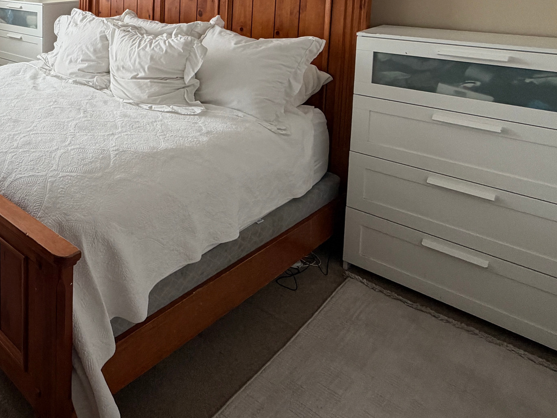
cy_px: 7
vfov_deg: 42.2
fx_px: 467
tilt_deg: -3.6
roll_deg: +1.1
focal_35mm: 29
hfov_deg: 48.9
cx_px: -16
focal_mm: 2.22
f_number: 2.2
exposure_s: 1/121
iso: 100
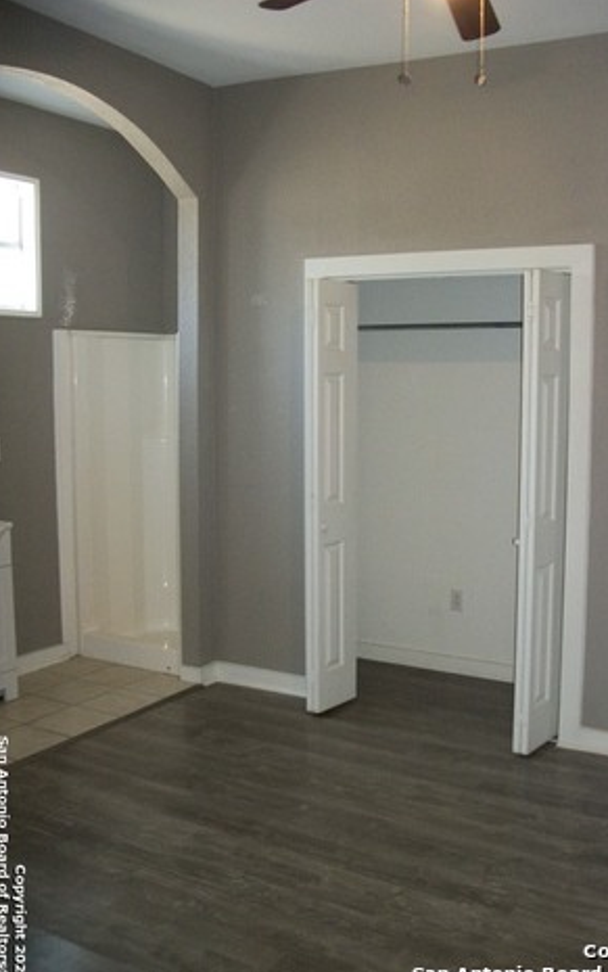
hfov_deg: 36.2
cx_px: 370
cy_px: 485
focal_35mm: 35
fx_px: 927
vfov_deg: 55.3
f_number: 2.9
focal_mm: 5.7
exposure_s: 1/30
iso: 160
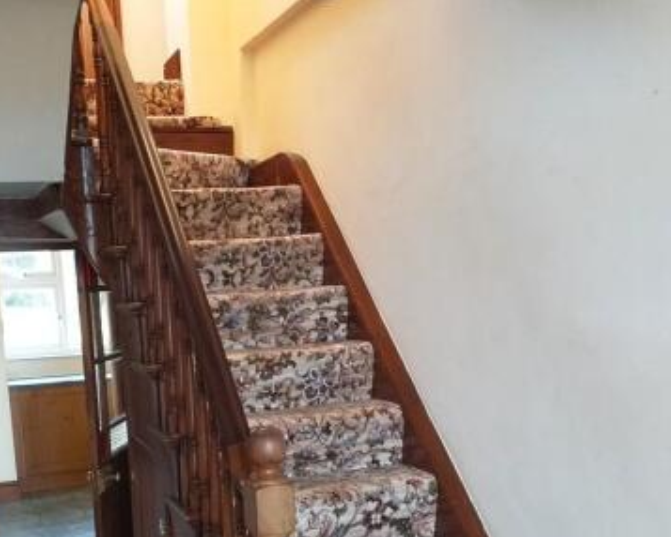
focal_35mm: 43
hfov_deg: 42.7
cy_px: 423
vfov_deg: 34.0
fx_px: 854
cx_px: 272
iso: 250
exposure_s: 1/33
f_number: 1.9
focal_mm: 3.6
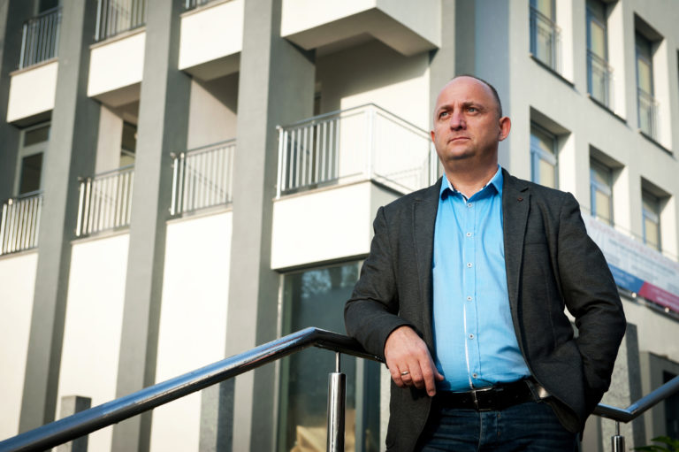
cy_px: 226
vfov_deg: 22.6
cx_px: 340
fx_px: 1131
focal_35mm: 60
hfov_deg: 33.4
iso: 200
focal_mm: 60
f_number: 6.3
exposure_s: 1/640
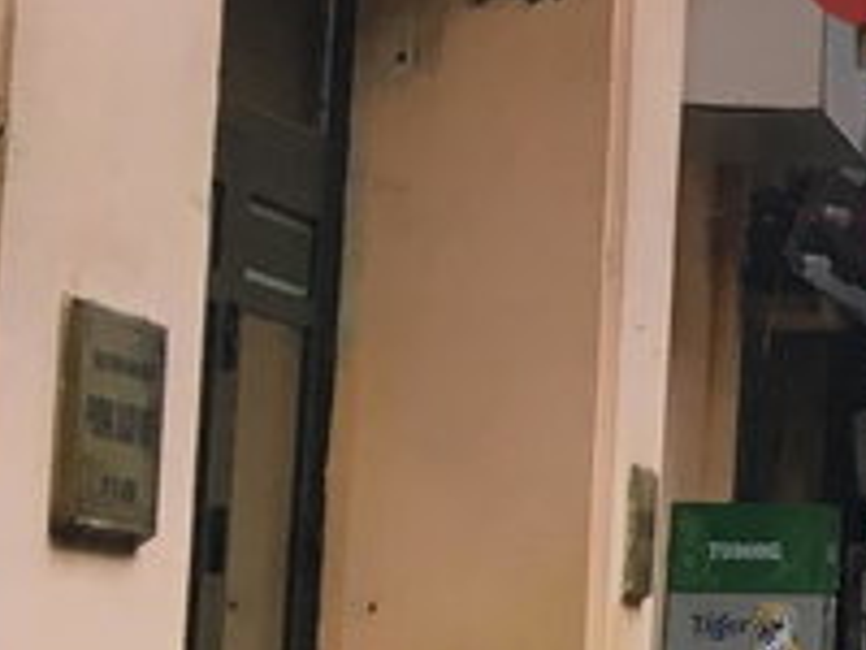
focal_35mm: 174
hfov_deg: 9.8
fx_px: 4353
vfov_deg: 8.5
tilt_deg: +6.3
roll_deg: -1.9
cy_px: 230
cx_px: 2213
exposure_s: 1/33
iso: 32
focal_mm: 4.15
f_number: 2.2
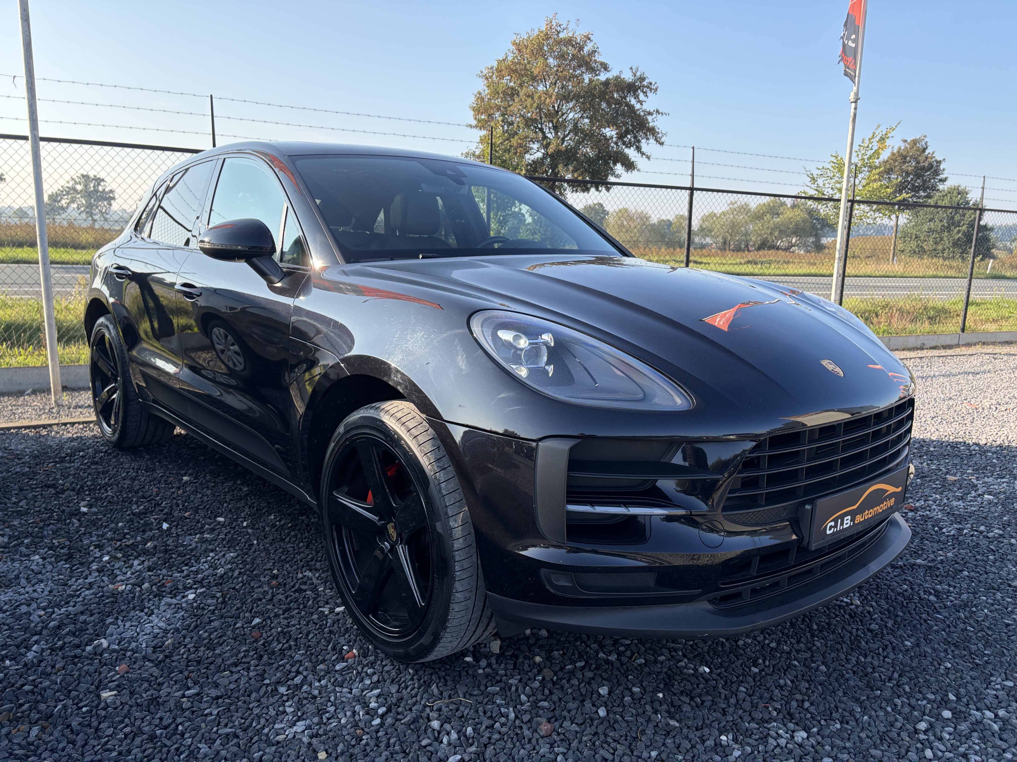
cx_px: 508
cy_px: 381
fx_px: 764
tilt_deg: -7.3
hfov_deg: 67.3
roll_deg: -1.4
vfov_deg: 53.1
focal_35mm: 26
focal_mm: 5.96
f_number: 1.6
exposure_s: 1/1032
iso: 50
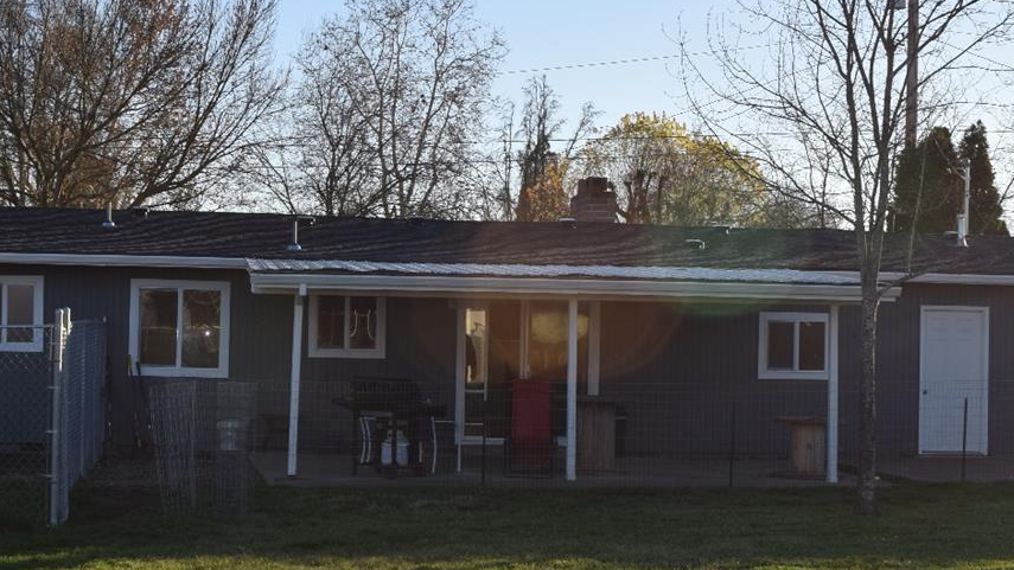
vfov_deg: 17.5
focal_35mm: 69
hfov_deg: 30.4
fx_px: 1853
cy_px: 340
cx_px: 357
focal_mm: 25
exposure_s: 1/200
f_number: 8
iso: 100
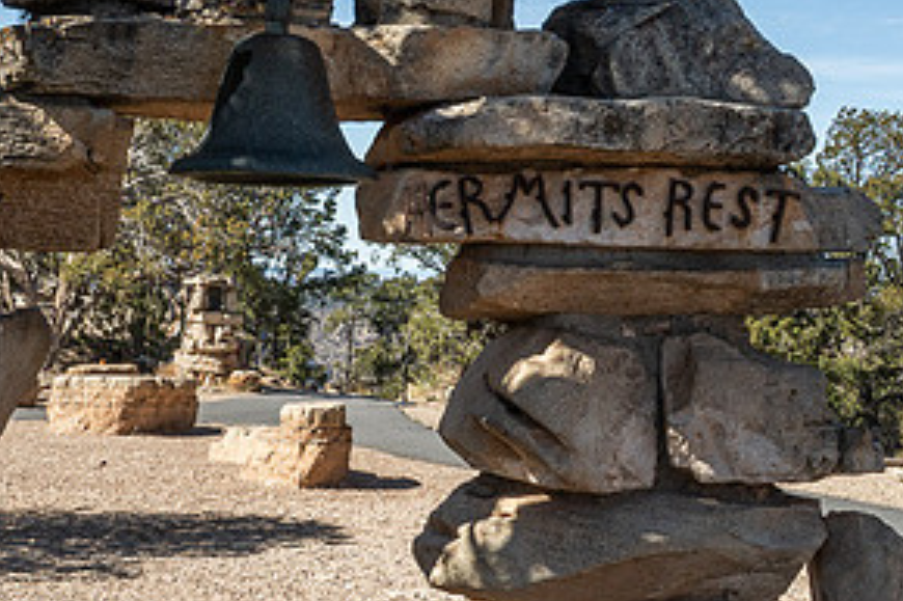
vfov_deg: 17.5
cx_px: 321
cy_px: 344
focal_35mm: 78
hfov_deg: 25.9
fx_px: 1955
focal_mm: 39
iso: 800
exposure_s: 1/160
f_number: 18
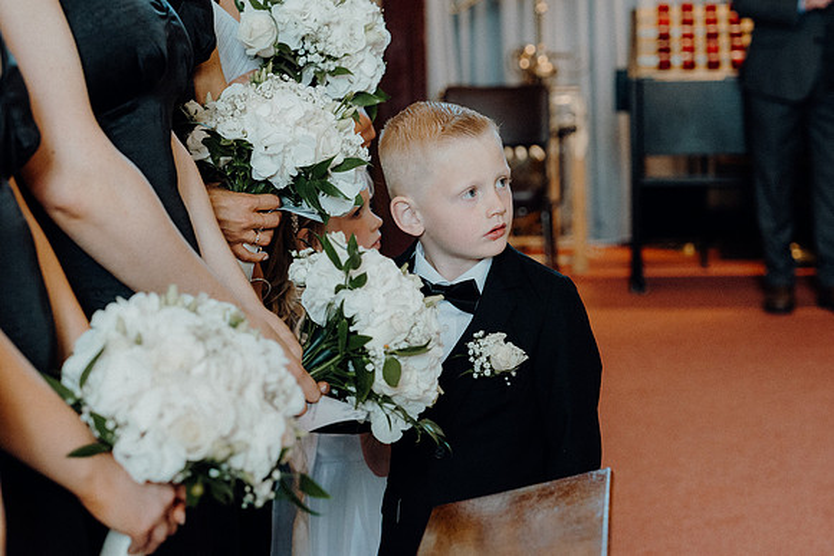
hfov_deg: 20.0
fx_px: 2364
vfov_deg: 13.4
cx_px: 417
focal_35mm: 102
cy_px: 278
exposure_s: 1/200
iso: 2500
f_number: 3.5
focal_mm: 68
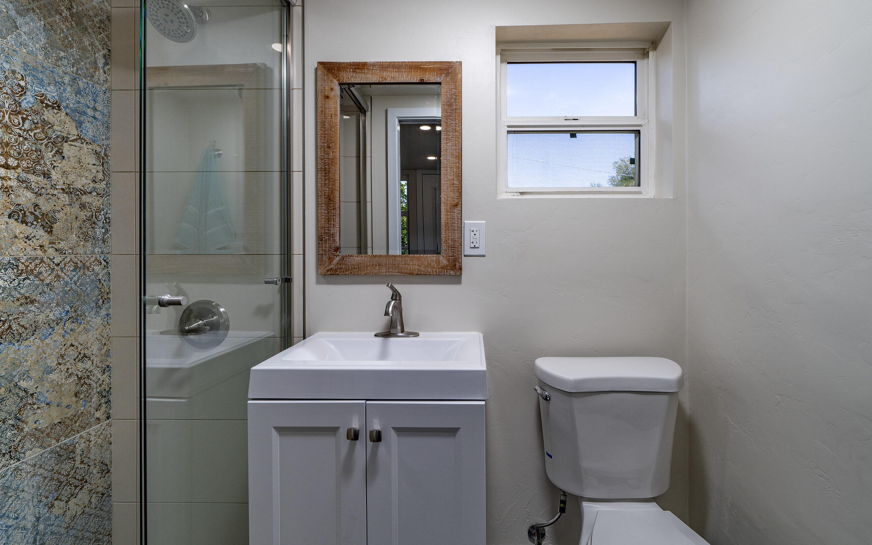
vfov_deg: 78.5
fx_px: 333
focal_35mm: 14
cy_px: 293
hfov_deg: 105.3
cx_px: 435
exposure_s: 1/100
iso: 200
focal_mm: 13
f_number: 8
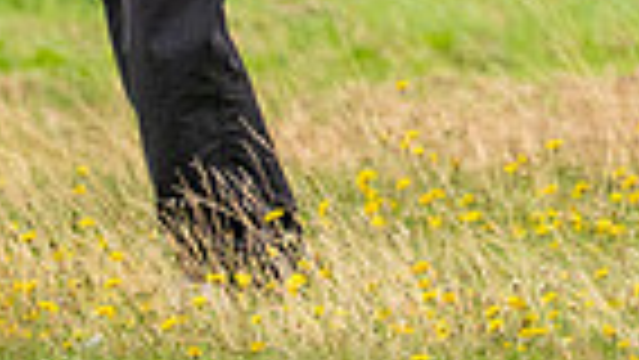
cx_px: 479
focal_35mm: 2302
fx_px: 39019
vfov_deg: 0.5
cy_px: -326
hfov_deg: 0.9
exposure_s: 1/2000
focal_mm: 300
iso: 320
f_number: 4
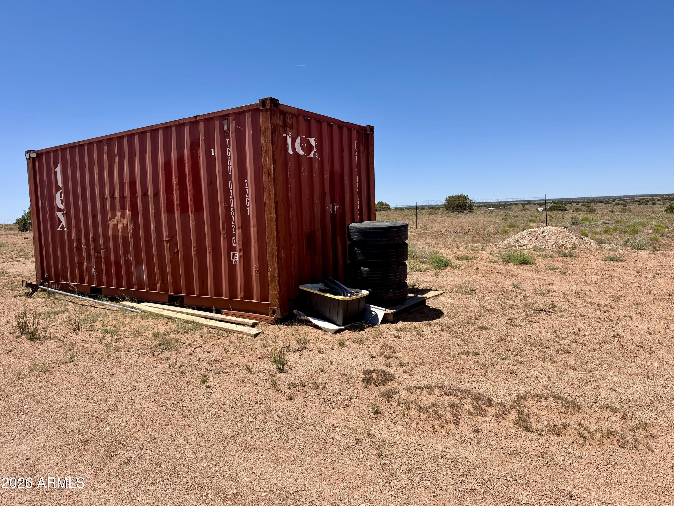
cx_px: 337
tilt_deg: -0.2
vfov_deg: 56.8
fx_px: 467
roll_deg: +4.3
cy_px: 253
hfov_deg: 71.6
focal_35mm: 24
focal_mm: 6.76
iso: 80
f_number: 1.78
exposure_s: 1/5714
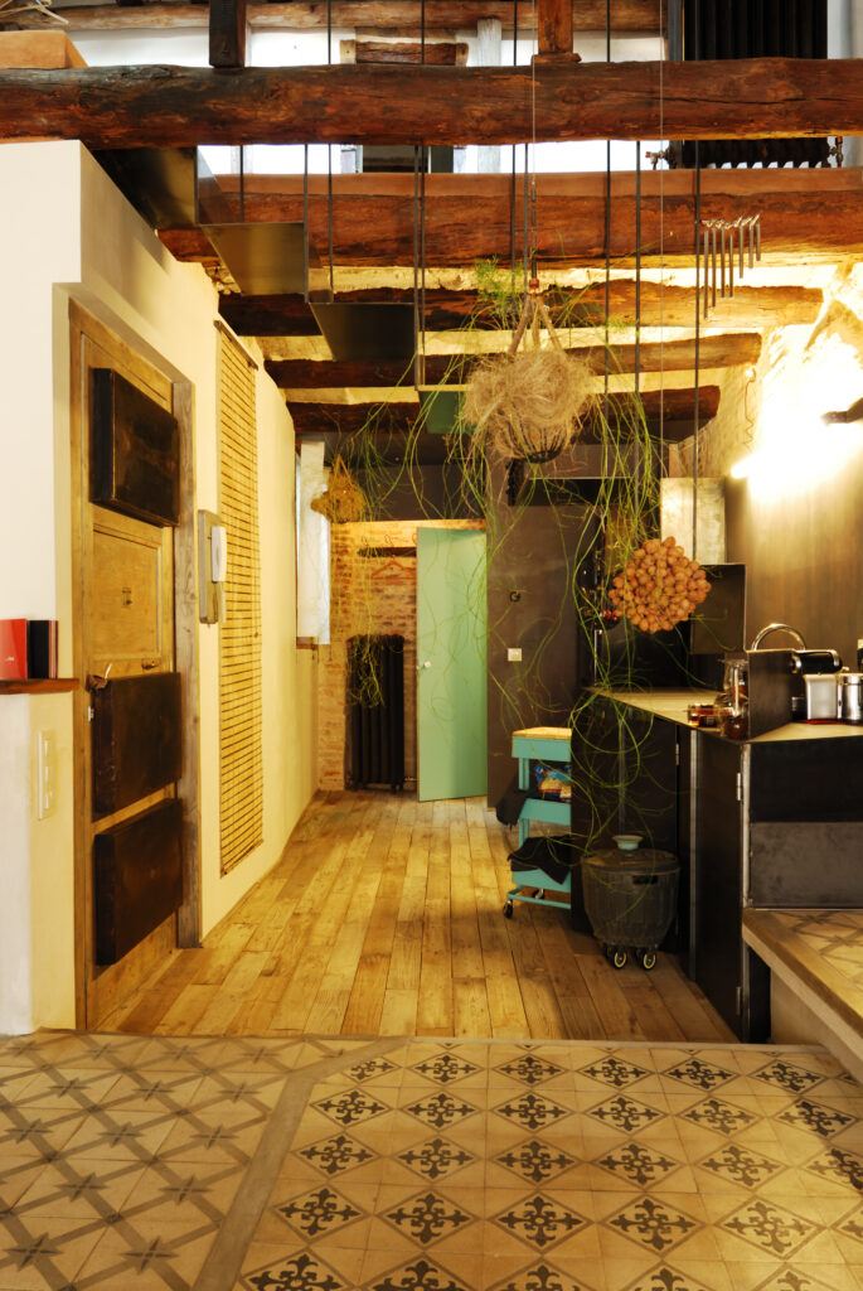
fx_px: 969
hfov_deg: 48.0
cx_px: 432
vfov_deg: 67.3
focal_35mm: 27
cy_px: 646
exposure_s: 5
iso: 100
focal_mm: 18
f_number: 8
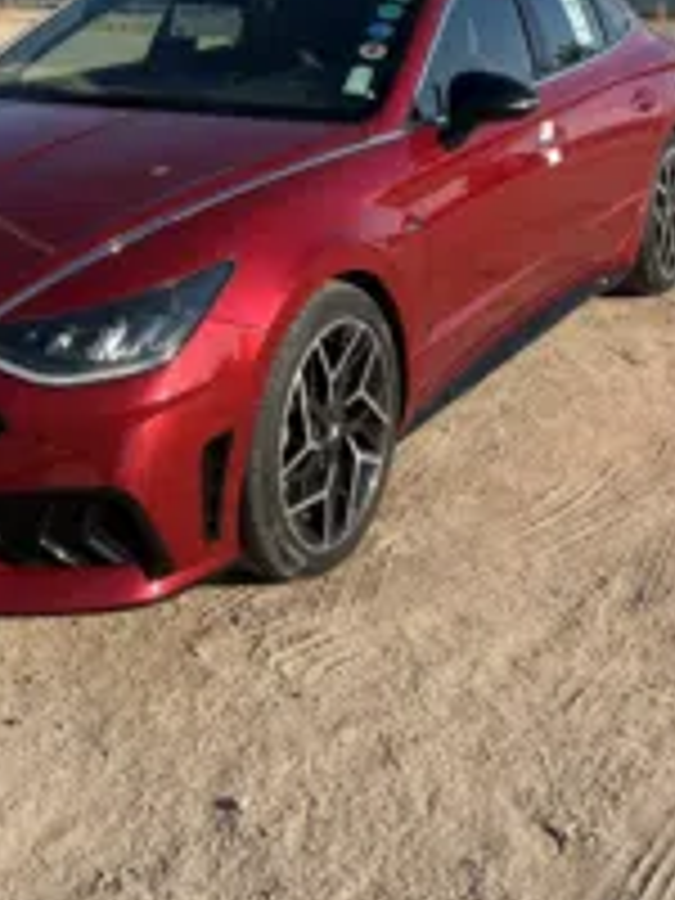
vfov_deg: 34.9
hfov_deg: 27.9
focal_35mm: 52
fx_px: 1352
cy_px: 108
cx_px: 243
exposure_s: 1/2841
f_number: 1.5
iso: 50
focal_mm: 5.7
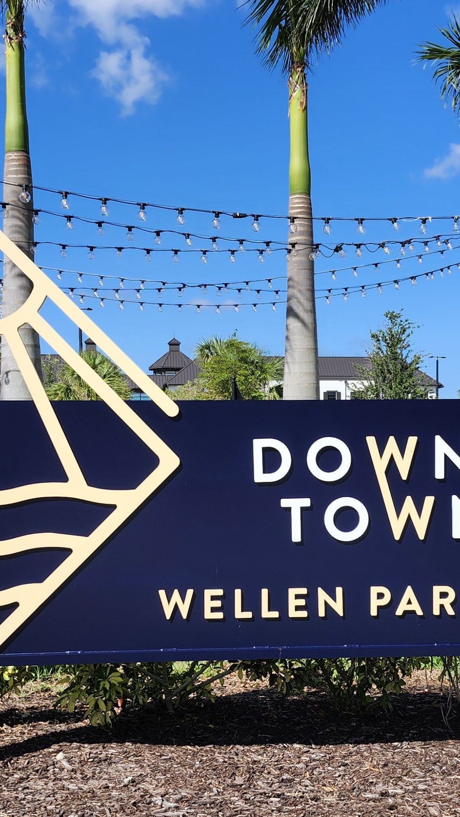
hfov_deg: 24.4
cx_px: 271
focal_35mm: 49
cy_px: 460
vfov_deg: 42.0
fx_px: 1062
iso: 25
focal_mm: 5.54
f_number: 1.8
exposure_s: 1/1650
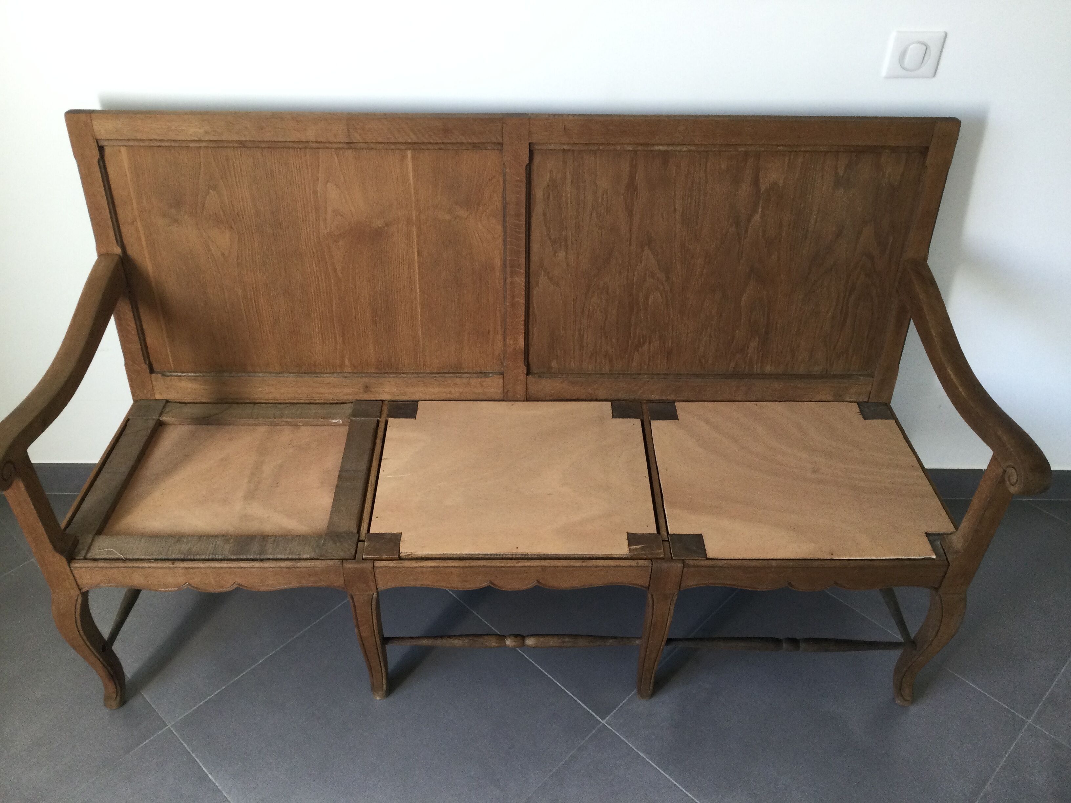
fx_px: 959
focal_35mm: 31
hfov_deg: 58.4
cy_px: 402
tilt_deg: -40.6
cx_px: 536
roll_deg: -1.8
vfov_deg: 45.4
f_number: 2.4
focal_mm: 3.3
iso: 40
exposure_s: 1/33
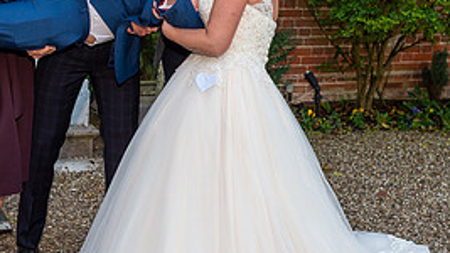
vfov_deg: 13.4
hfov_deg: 23.8
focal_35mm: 89
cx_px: 153
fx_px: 1062
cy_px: 7
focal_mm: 35
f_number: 4
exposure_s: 1/160
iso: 250
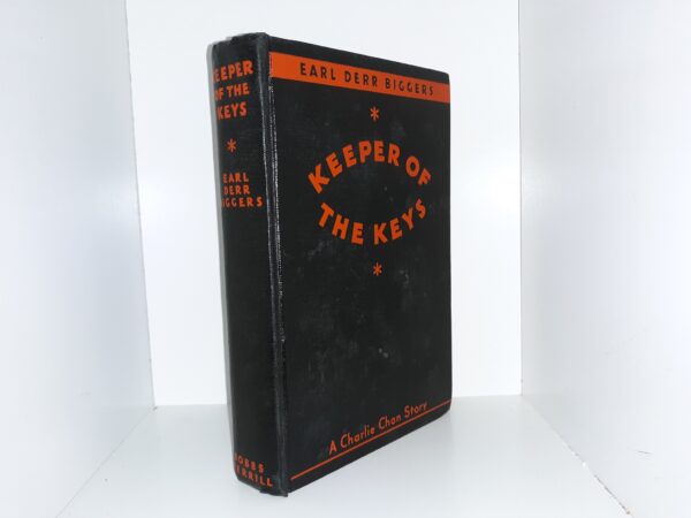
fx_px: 559
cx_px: 346
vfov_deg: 49.7
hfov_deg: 63.4
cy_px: 259
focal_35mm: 28
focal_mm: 3.7
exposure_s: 1/120
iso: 64
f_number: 1.7
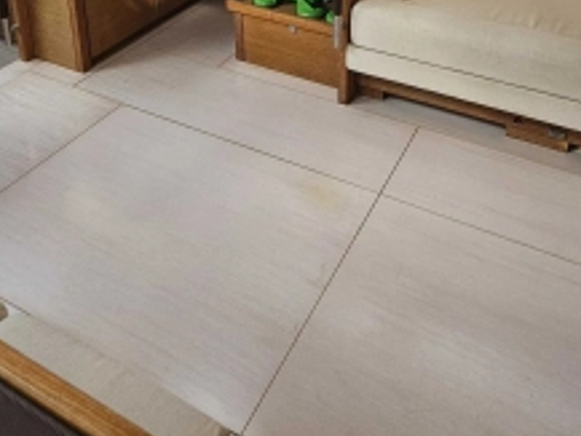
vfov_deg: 33.7
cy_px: -103
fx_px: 554
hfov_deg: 54.8
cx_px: 356
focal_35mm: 33
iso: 64
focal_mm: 2.2
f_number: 2.2
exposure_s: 1/100
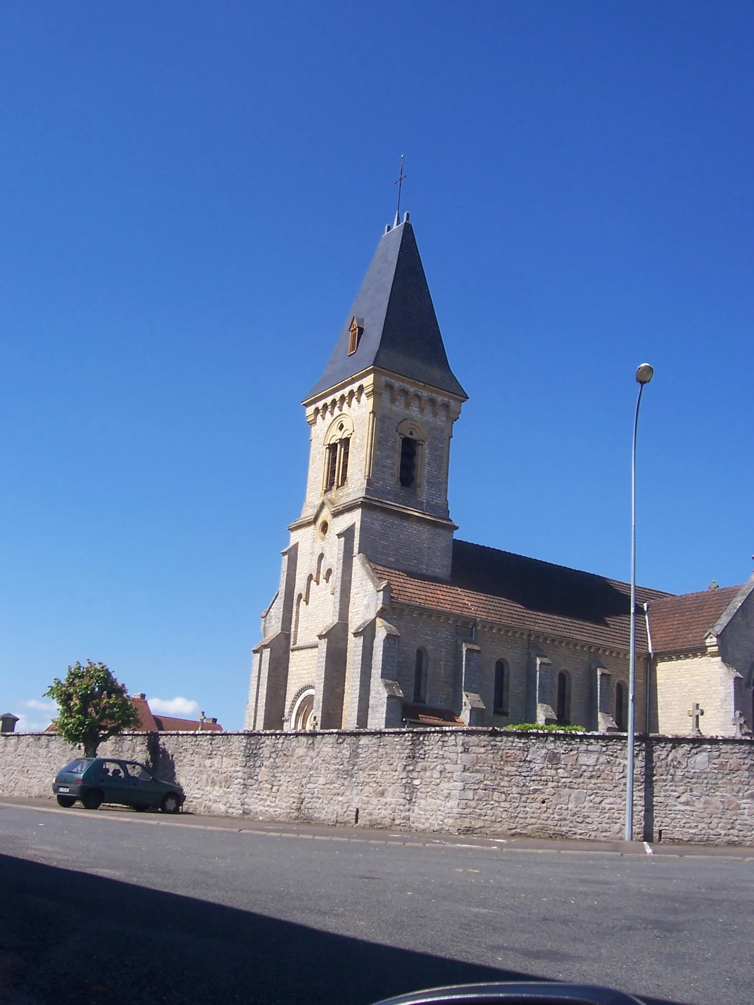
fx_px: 1046
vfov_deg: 51.4
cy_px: 502
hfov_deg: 39.7
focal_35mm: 36
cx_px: 377
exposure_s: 1/500
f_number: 4.8
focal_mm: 6
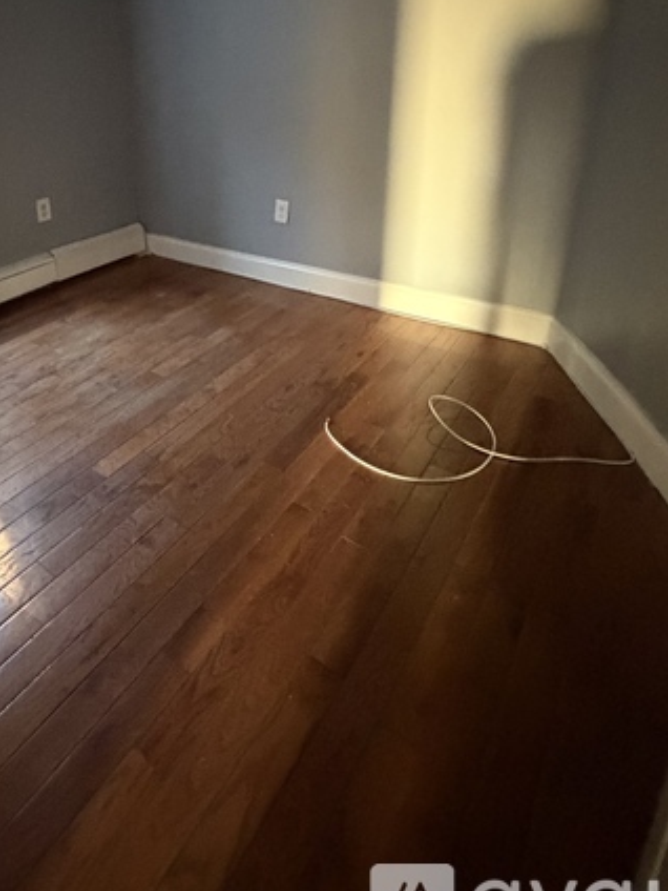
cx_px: 185
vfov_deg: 72.2
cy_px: 247
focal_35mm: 22
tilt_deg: -17.6
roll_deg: +3.7
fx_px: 566
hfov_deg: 58.6
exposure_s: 1/38
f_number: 2.2
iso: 1600
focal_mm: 2.22
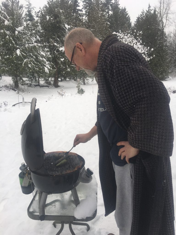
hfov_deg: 48.2
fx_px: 197
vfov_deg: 61.7
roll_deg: +0.2
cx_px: 88
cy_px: 118
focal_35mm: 29
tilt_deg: -12.4
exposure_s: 1/484
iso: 25
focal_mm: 4.15
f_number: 2.2
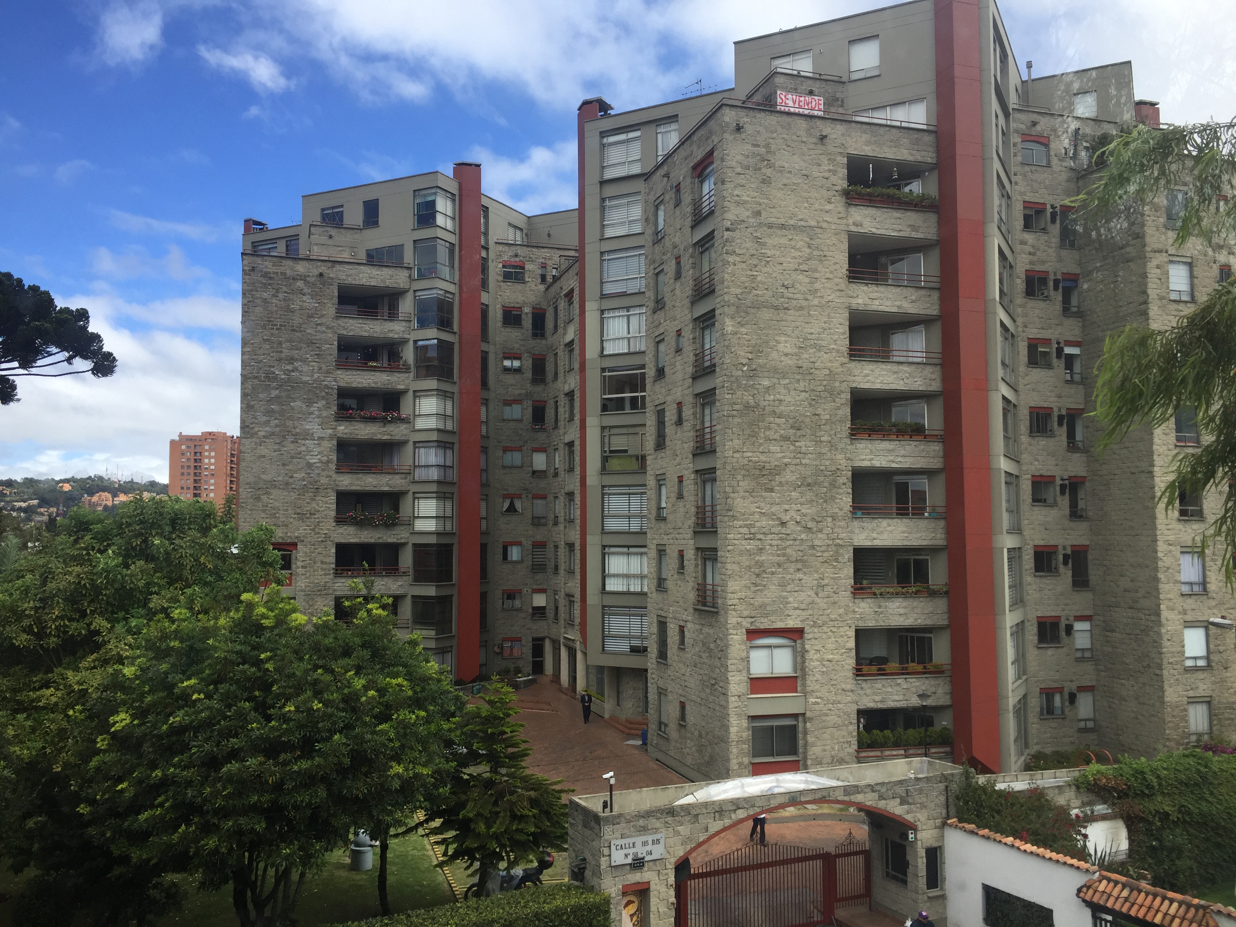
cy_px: 464
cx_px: 618
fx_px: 1035
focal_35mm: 29
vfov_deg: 48.2
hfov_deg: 61.7
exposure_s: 1/1276
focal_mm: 4.15
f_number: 2.2
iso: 32
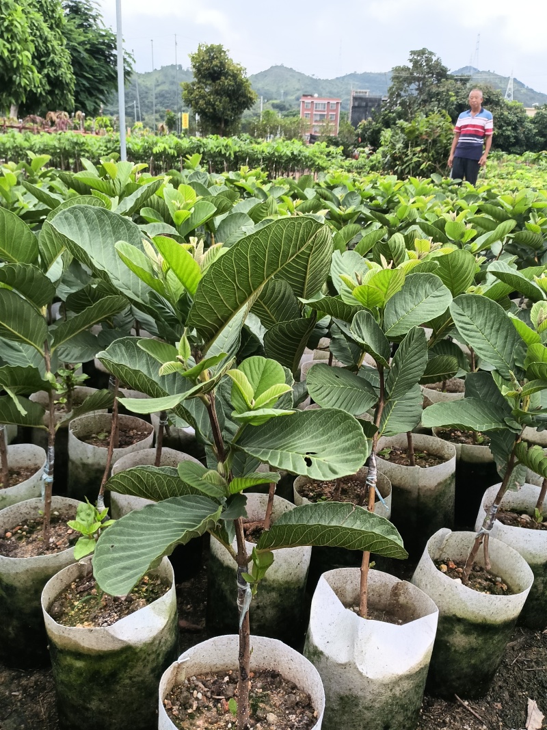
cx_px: 274
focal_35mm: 27
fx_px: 569
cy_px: 365
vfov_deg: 65.3
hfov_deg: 51.3
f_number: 1.8
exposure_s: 1/294
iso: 50
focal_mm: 3.61
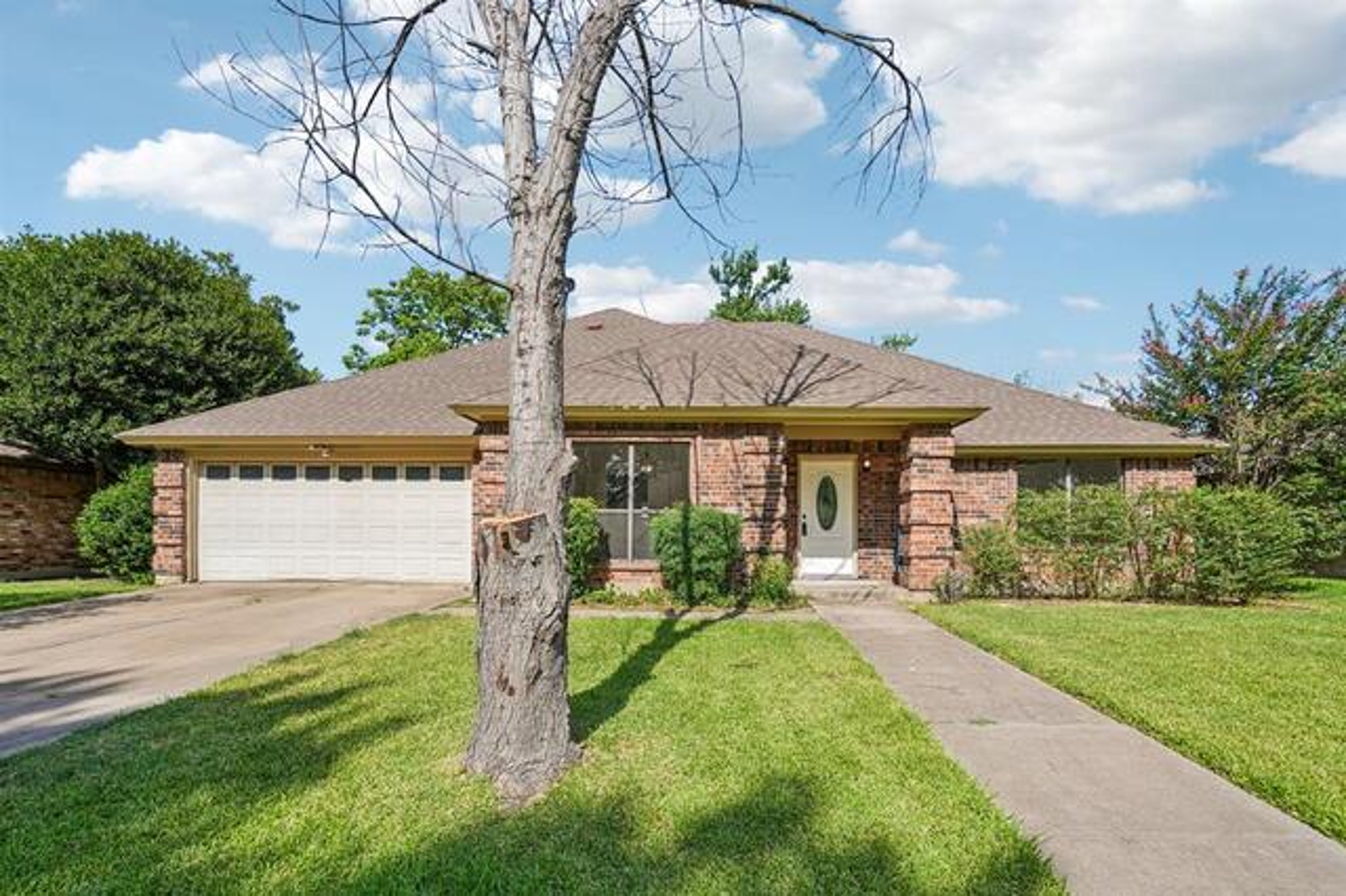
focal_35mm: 16
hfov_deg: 96.8
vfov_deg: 73.7
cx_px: 673
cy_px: 448
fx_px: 598
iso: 100
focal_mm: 16
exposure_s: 1/320
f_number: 8
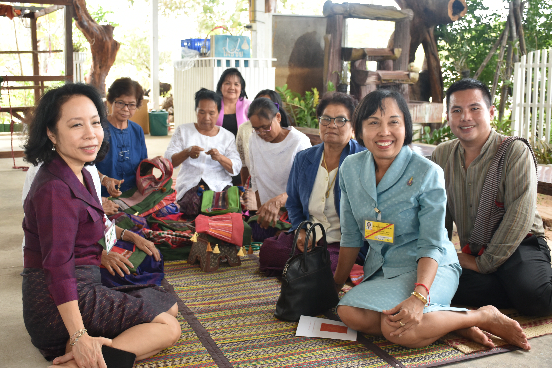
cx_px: 276
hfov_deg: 47.9
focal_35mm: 40
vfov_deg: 33.0
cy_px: 184
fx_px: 621
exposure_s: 1/100
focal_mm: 27
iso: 400
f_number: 5
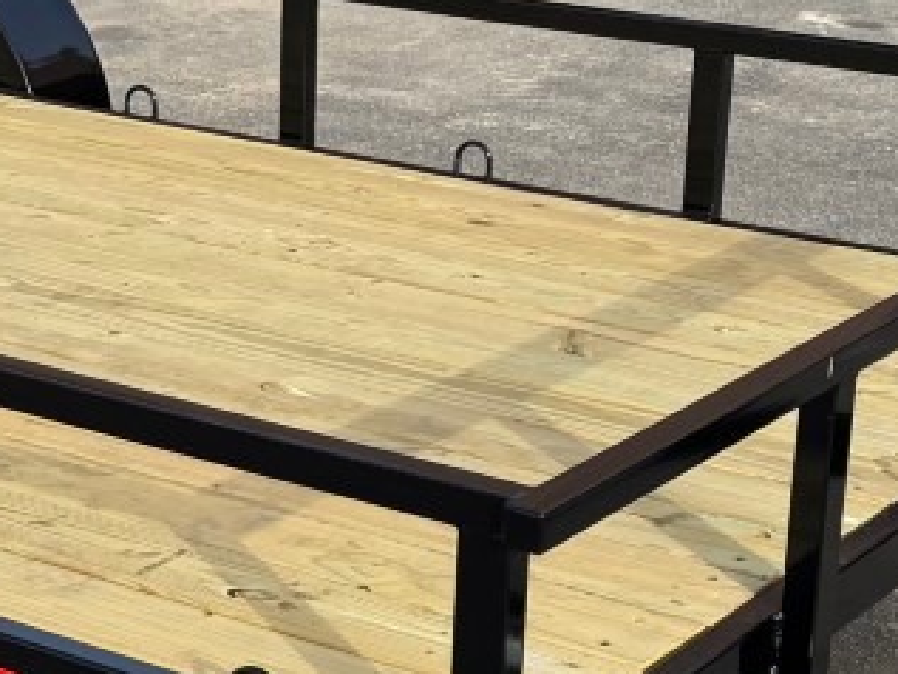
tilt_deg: -21.5
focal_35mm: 109
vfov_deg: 13.6
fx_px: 2829
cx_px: 193
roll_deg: +0.7
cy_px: 419
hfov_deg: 17.9
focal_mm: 6.76
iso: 80
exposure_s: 1/1869
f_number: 1.78
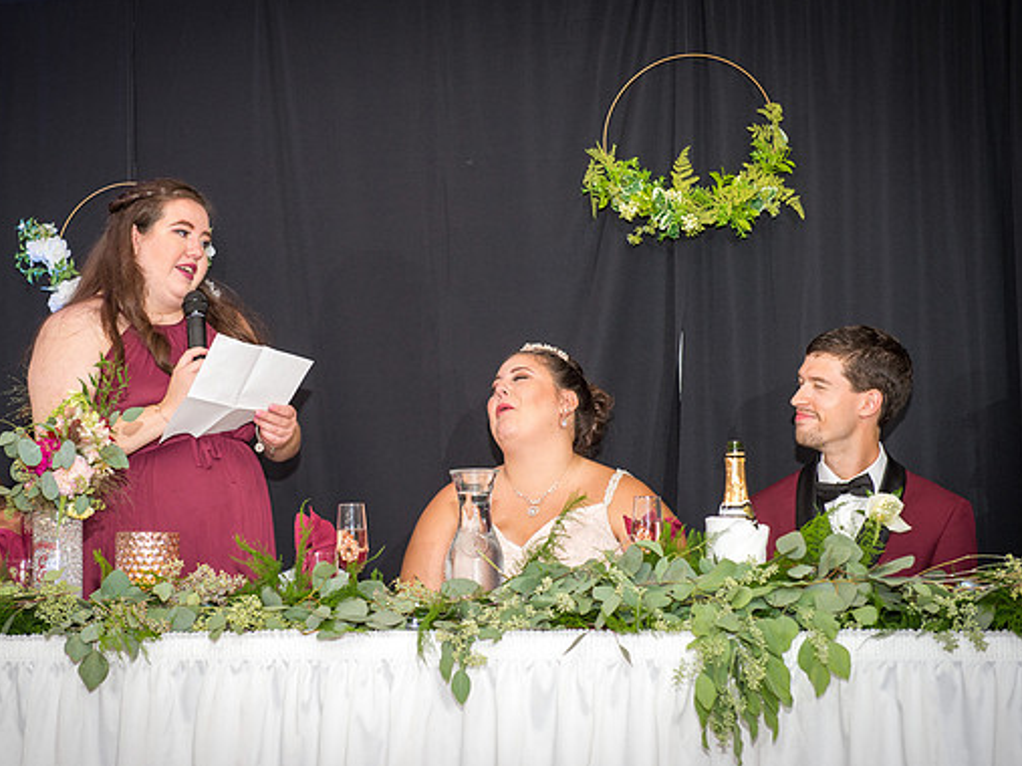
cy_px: 379
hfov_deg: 25.3
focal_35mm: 77
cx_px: 458
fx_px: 2273
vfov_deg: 19.1
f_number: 4.8
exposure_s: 1/60
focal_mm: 70
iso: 800
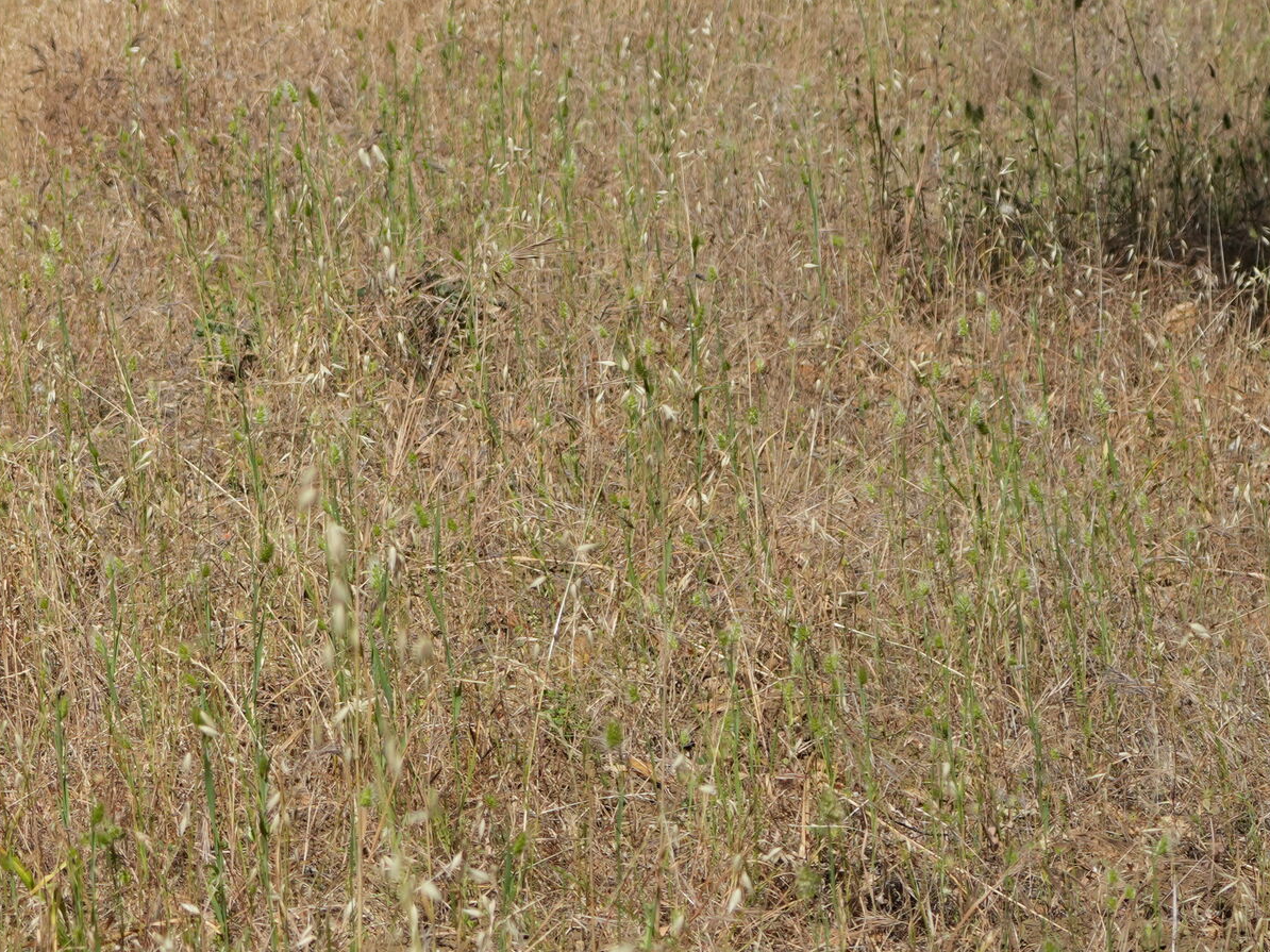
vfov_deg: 8.5
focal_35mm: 174
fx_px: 6382
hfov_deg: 11.1
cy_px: 441
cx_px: -285
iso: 200
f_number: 4.5
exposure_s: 1/2000
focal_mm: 50
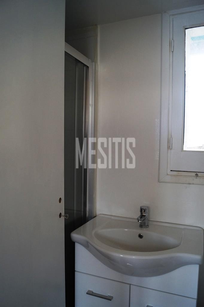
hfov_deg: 47.9
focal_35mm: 27
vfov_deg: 67.4
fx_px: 230
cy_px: 154
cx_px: 102
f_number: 4
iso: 640
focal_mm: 18
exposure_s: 1/160
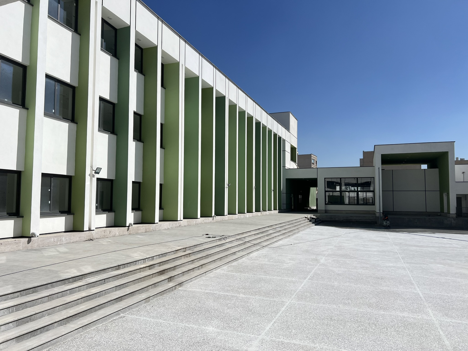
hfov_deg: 67.3
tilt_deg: +3.6
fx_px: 352
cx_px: 234
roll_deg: -0.1
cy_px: 176
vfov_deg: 53.1
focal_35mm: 26
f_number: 1.5
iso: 50
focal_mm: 5.7
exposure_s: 1/12658
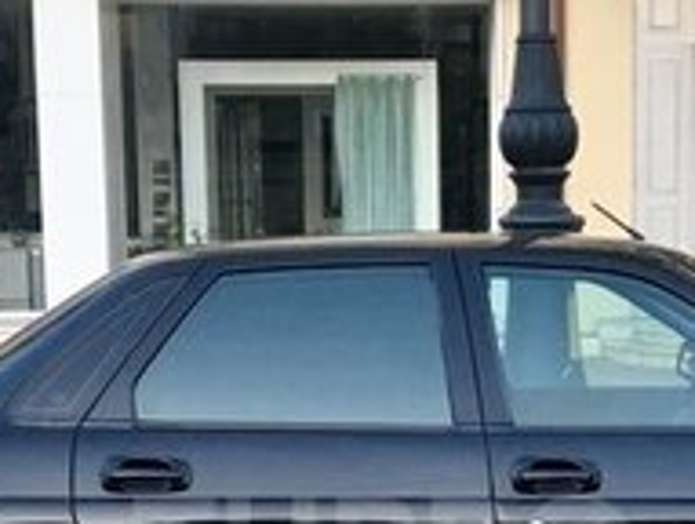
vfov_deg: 14.5
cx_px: 506
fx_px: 2012
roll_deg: -0.4
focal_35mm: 100
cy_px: 551
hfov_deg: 19.5
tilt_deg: -8.3
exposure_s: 1/33
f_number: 2.2
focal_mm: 4.15
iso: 32
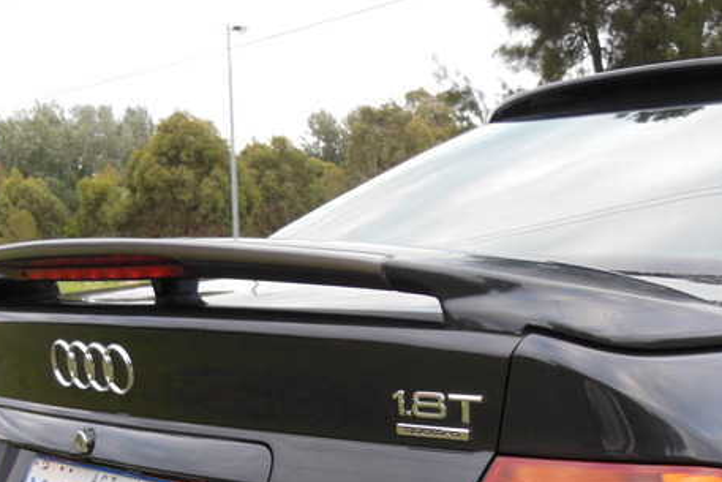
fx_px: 1424
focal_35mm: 71
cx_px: 411
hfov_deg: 28.4
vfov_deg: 18.9
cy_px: 433
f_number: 4.1
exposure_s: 1/30
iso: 125
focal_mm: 6.9
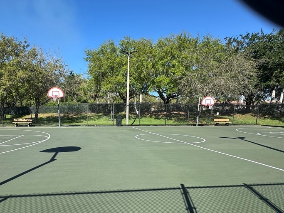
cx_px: 103
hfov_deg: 77.3
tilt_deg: -9.5
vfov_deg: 62.0
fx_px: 172
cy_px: 141
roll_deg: -0.8
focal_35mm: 21
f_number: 2.2
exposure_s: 1/882
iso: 40
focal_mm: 2.22
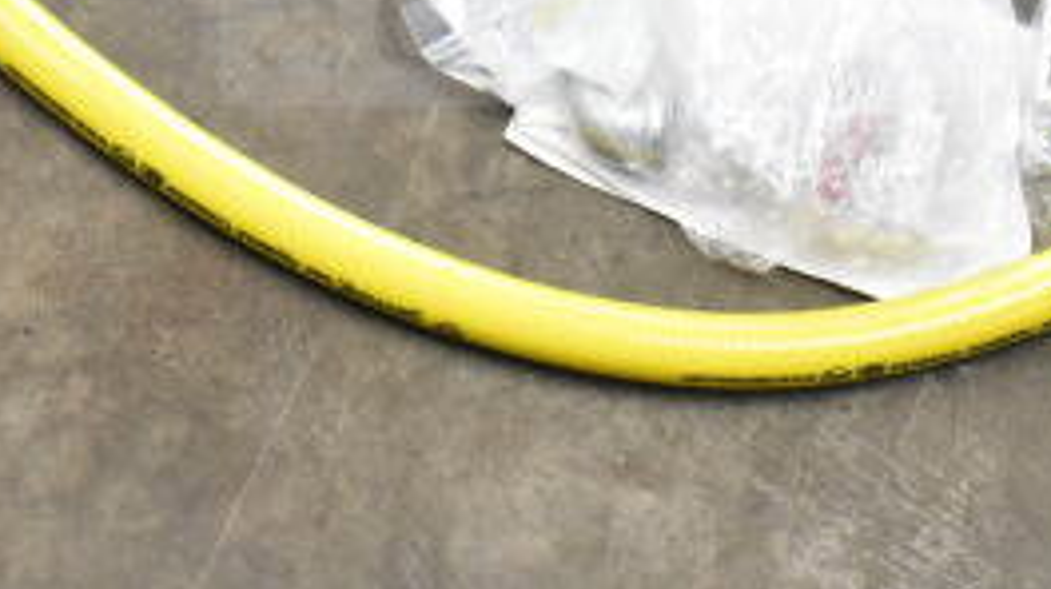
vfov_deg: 10.8
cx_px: 665
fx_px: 3035
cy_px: -209
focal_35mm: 109
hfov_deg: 19.6
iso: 1800
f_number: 4.2
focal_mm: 30
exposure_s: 1/50
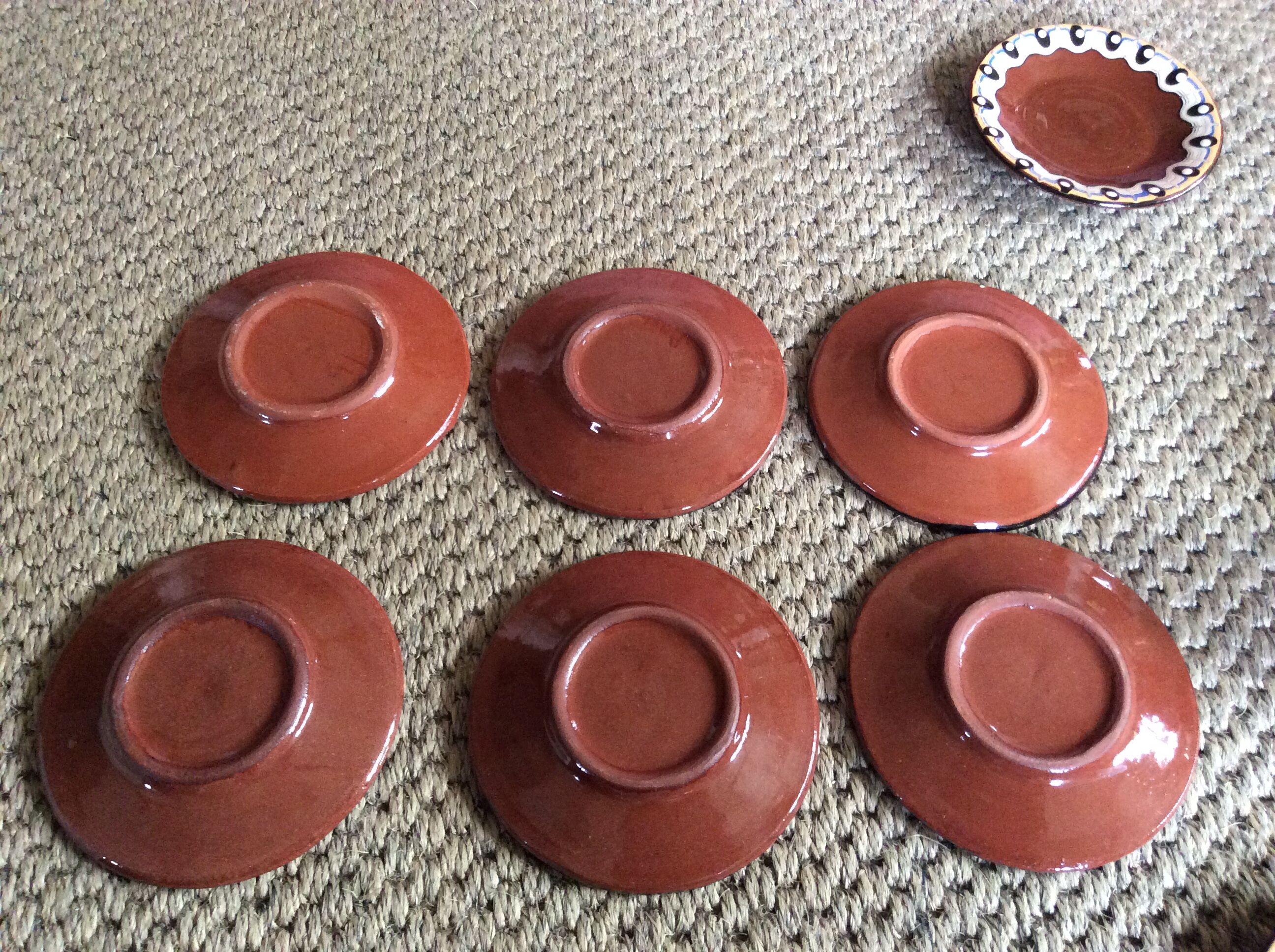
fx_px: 1177
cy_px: 476
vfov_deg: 44.1
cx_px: 638
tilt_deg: -60.5
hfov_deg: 56.9
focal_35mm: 32
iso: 250
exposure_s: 1/24
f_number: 2.4
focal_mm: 3.3
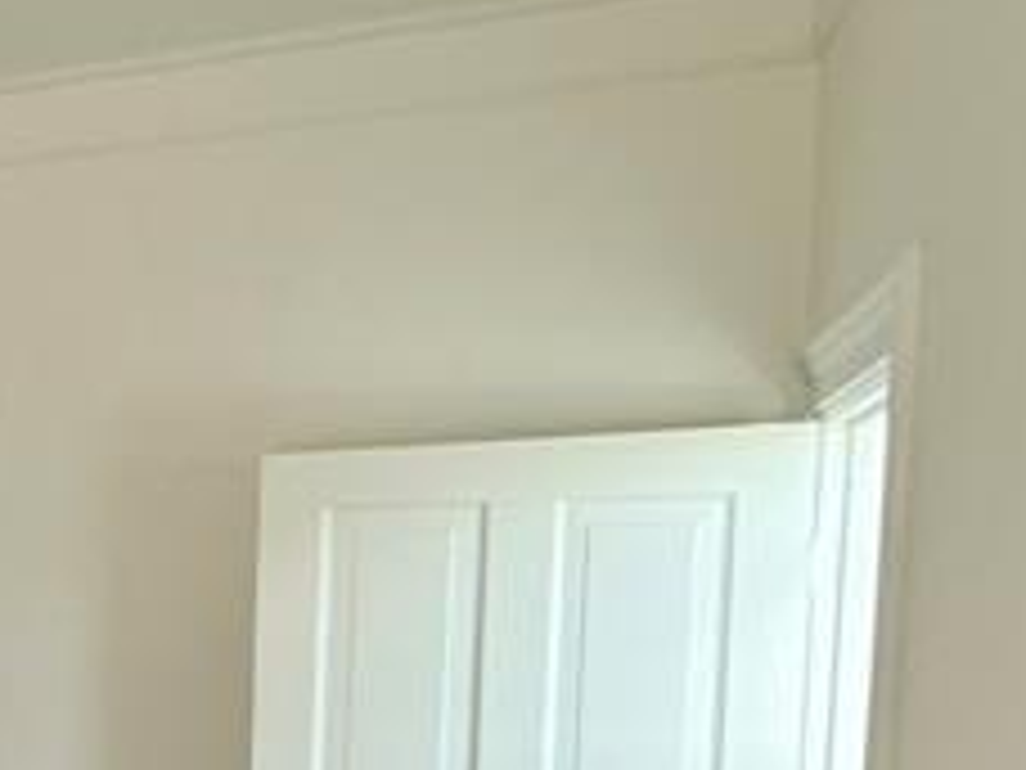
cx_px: -598
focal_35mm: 63
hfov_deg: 23.3
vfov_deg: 22.2
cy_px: 815
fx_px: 1867
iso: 125
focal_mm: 2.22
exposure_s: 1/120
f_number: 2.2
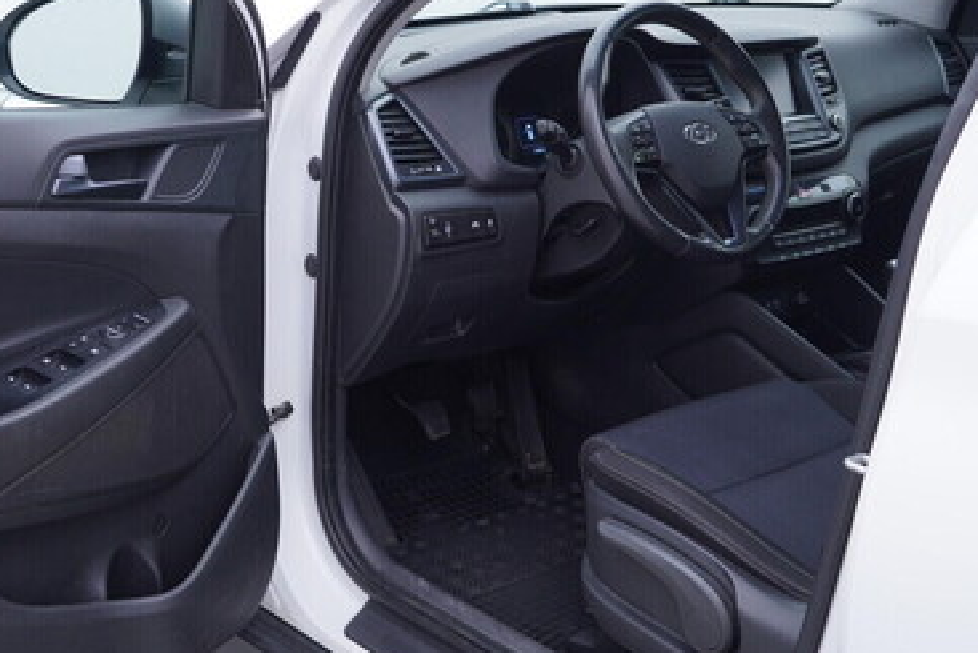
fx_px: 1468
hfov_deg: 36.7
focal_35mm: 54
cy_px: 260
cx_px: 373
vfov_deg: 25.0
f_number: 3.2
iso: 125
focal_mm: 24
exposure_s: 1/50
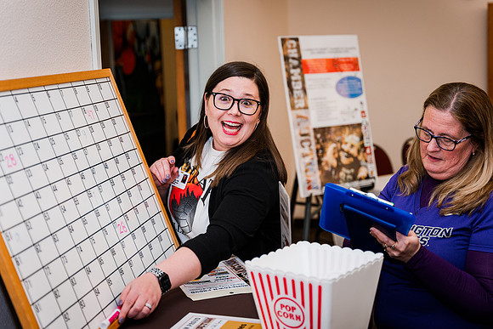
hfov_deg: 36.0
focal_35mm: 55
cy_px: 157
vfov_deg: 24.4
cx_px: 246
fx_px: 760
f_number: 2.8
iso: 800
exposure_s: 1/250
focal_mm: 53.1
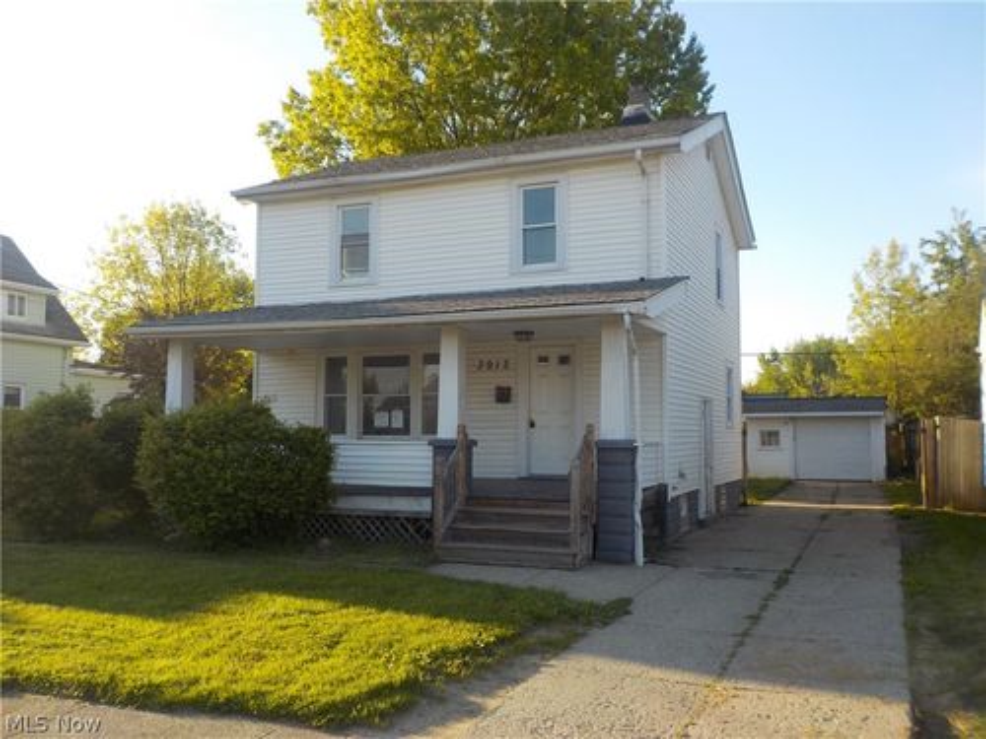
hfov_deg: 60.0
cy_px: 370
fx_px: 855
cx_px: 493
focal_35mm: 30
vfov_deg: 46.8
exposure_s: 1/400
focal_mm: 4.1
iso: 125
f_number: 3.3
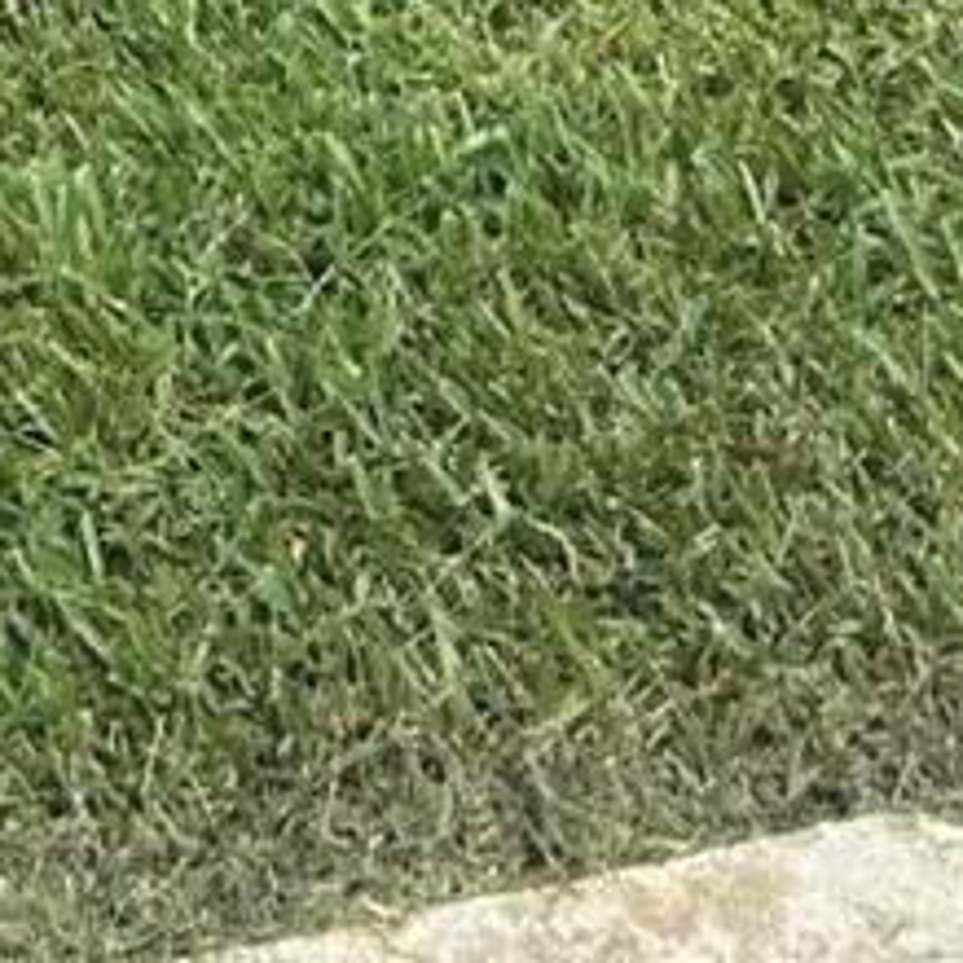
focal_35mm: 161
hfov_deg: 10.7
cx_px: -180
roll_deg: +0.6
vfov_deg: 8.9
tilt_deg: -6.5
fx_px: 5067
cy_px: -1886
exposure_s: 1/4444
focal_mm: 5.7
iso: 50
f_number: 1.5
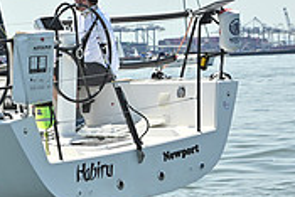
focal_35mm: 232
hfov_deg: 8.6
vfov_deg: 5.9
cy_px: 73
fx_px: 1903
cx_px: -155
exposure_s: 1/1000
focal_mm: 70
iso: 320
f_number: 7.1
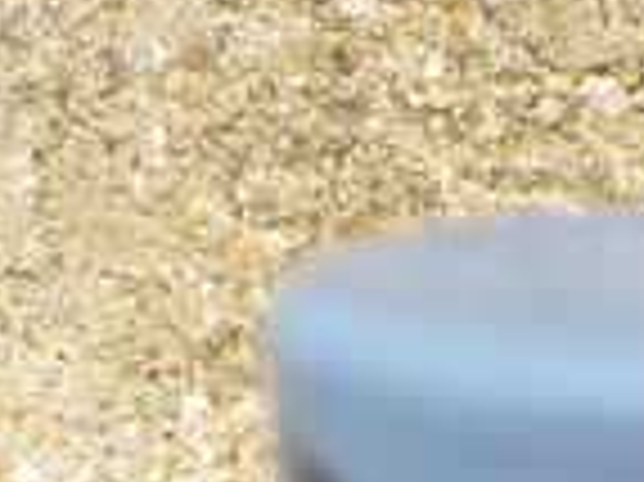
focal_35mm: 210
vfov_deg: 6.6
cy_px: 1257
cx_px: 802
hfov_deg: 9.3
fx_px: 3904
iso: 125
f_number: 3.3
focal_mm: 4.1
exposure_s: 1/320
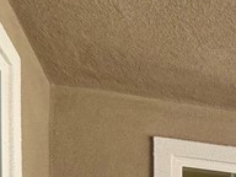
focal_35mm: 128
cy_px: 457
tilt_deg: -2.1
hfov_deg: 13.1
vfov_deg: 9.8
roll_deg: -0.7
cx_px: 492
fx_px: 873
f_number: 1.78
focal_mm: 6.76
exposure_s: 1/660
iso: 100
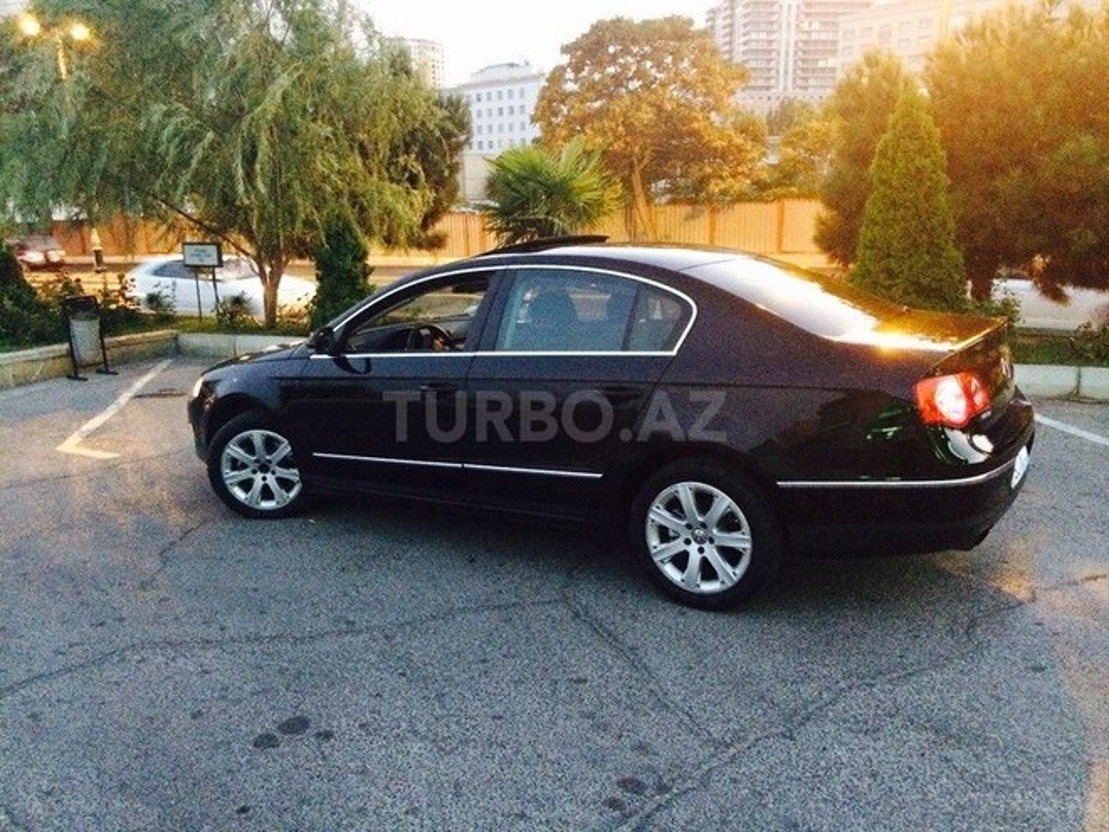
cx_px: 554
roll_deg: +0.0
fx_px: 929
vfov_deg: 48.2
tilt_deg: -16.0
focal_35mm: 29
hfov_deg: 61.7
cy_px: 416
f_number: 2.2
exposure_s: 1/17
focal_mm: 4.15
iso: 640
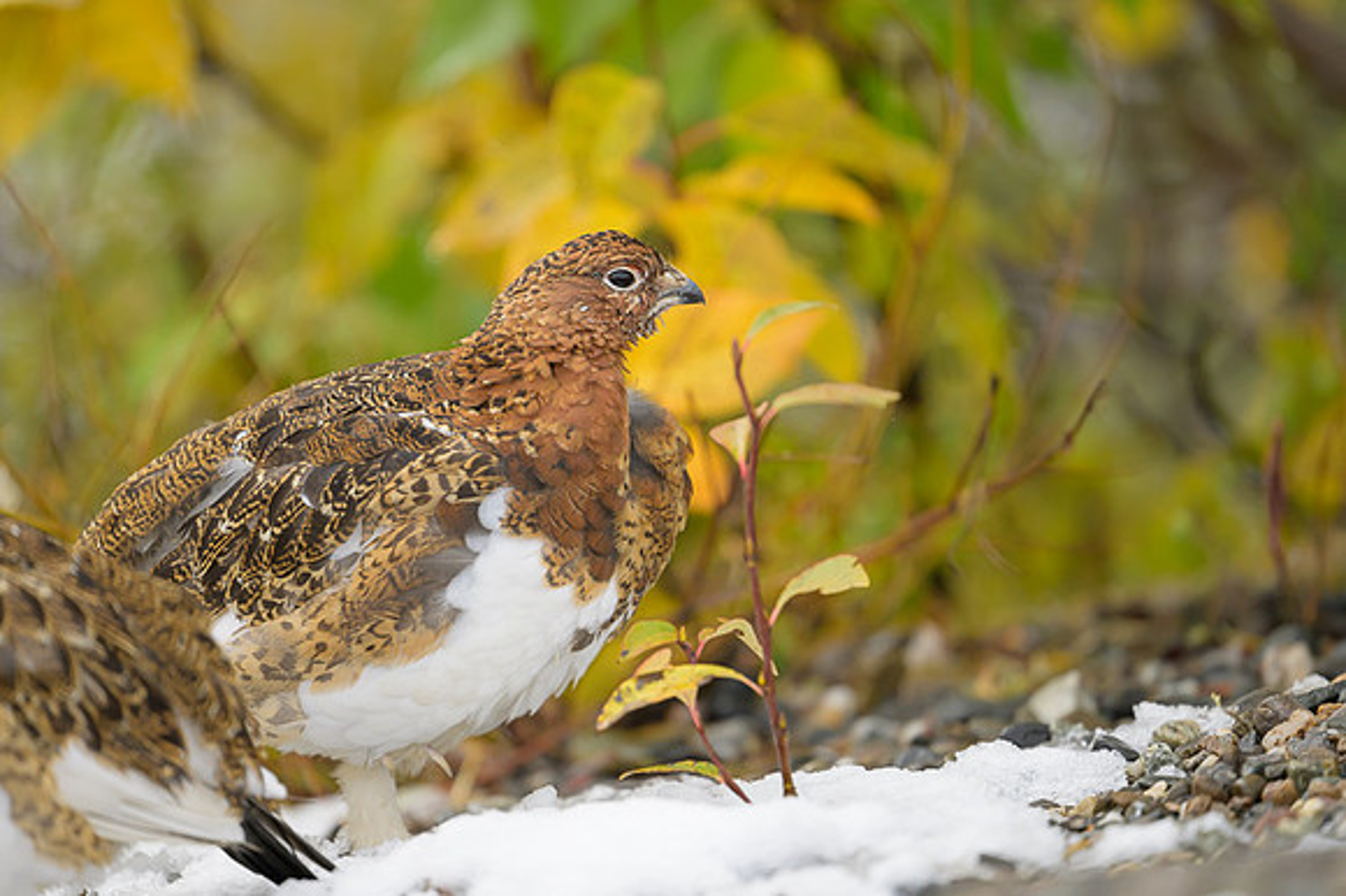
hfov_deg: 3.7
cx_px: 673
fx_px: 20925
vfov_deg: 2.5
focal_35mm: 560
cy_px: 448
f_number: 4
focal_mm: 560
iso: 800
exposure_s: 1/1600
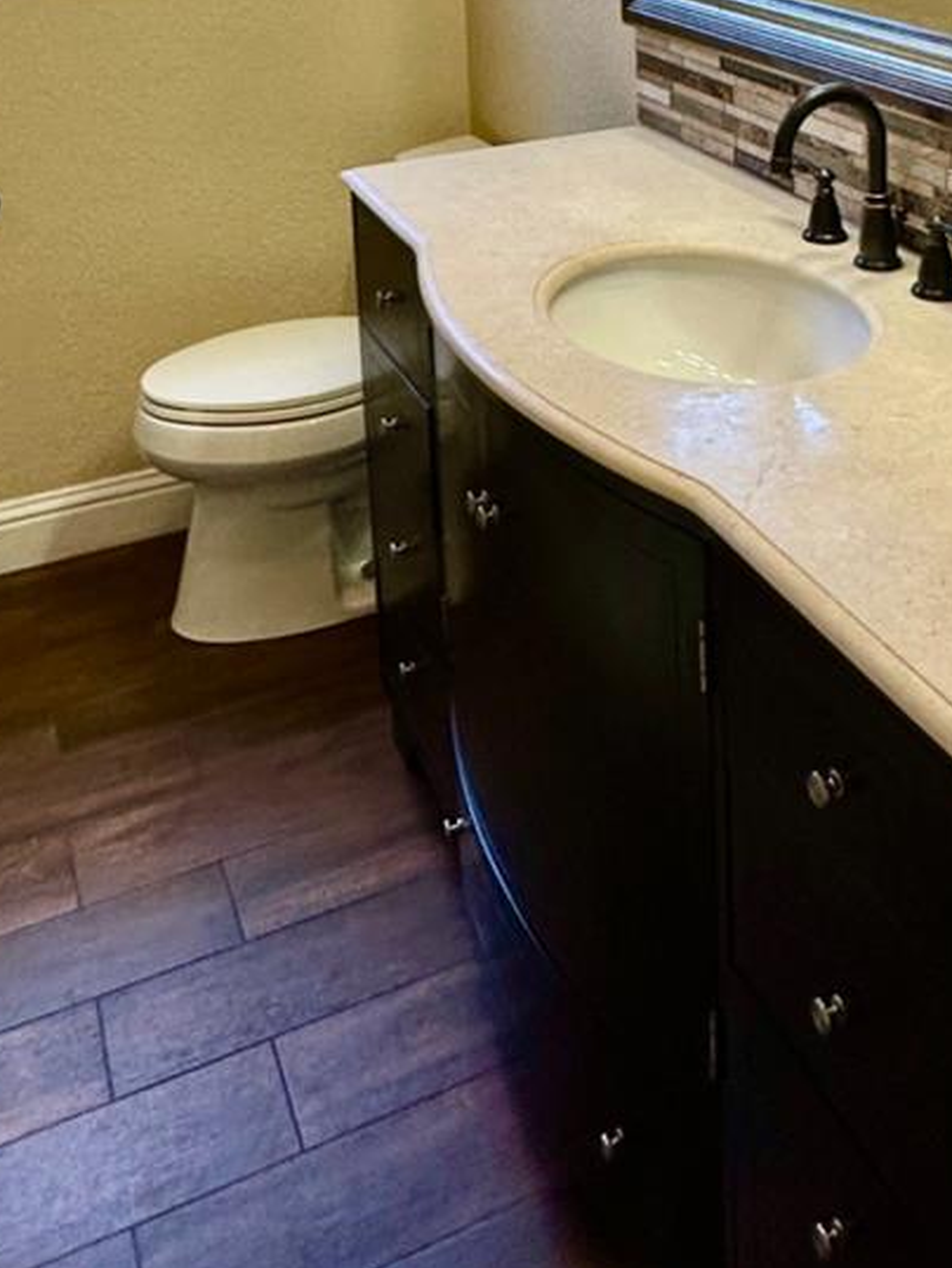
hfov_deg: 36.8
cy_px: -26
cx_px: 536
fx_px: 1429
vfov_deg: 41.1
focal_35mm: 39
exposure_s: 1/120
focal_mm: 2.22
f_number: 2.2
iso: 160
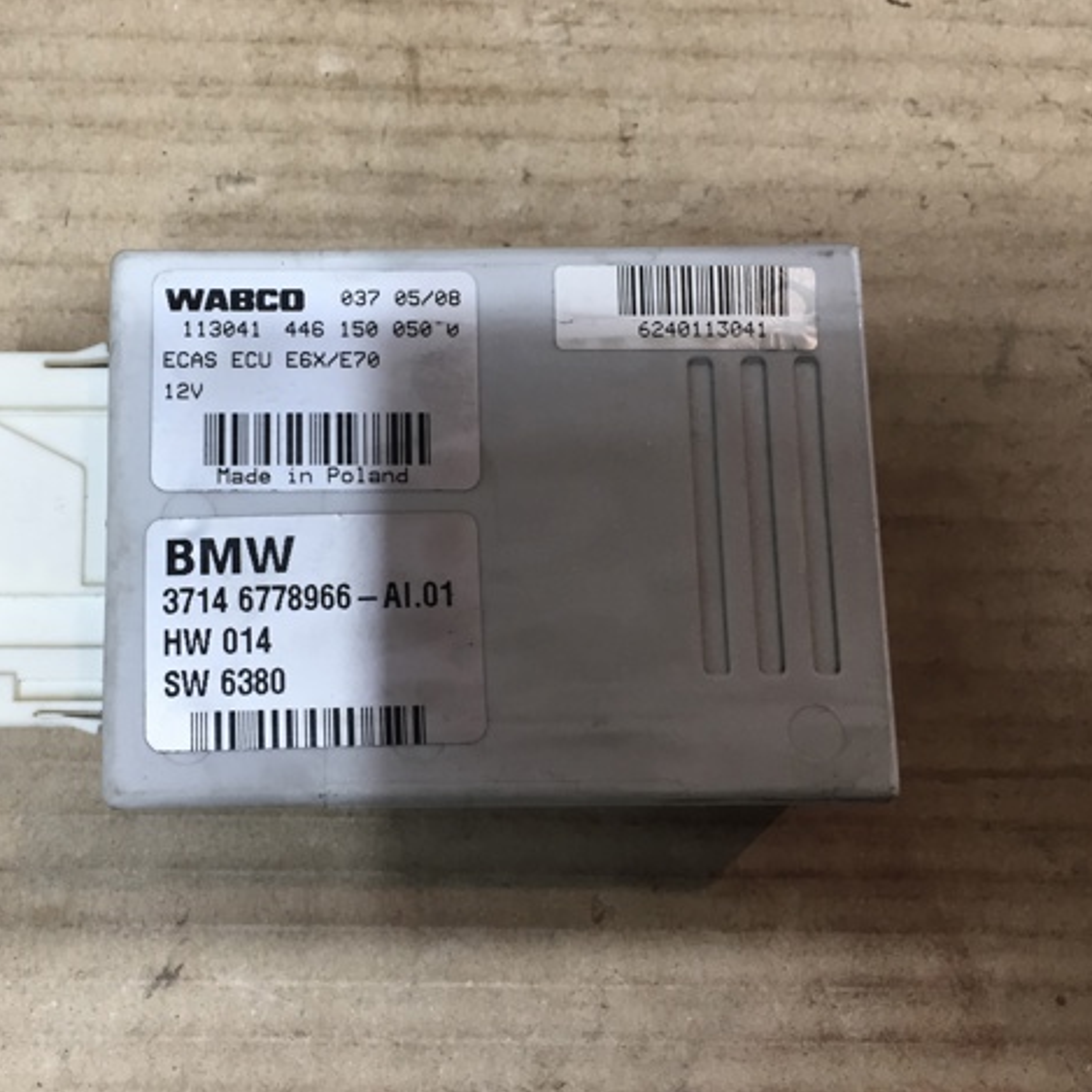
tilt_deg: -80.7
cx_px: 368
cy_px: 536
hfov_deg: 46.5
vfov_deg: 47.2
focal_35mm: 35
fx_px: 1249
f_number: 2.2
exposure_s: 1/33
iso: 40
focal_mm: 4.15
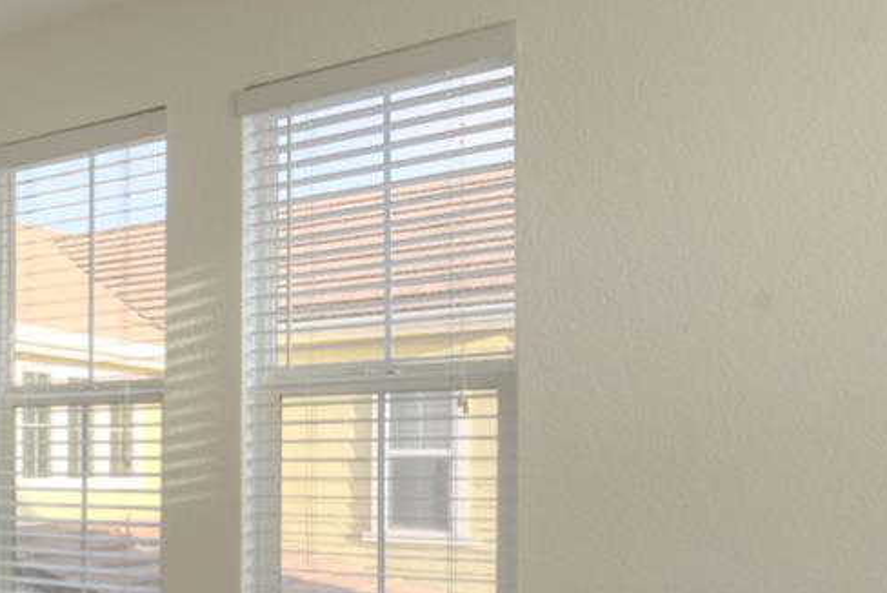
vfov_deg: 30.4
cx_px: -302
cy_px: 486
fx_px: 1060
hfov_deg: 32.4
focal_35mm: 43
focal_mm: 14
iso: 400
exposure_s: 1/60
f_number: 10
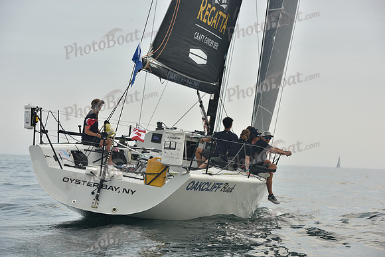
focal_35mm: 112
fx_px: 1198
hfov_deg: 18.3
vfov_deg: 12.2
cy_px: 128
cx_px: 192
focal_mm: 112
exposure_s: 1/640
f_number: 6.3
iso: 250
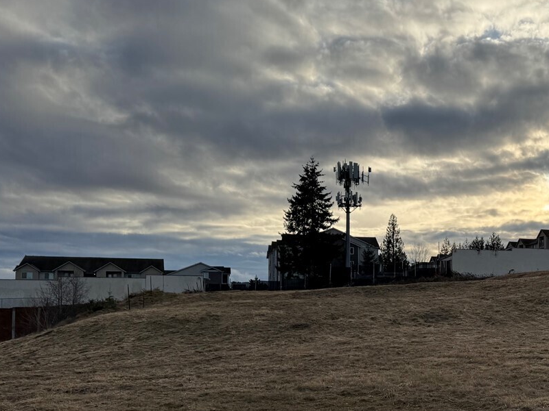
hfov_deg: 37.1
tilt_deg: +2.5
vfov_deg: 30.0
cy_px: 282
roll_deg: +0.5
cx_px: 496
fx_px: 761
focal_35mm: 48
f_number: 1.78
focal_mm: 6.76
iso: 80
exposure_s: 1/7937
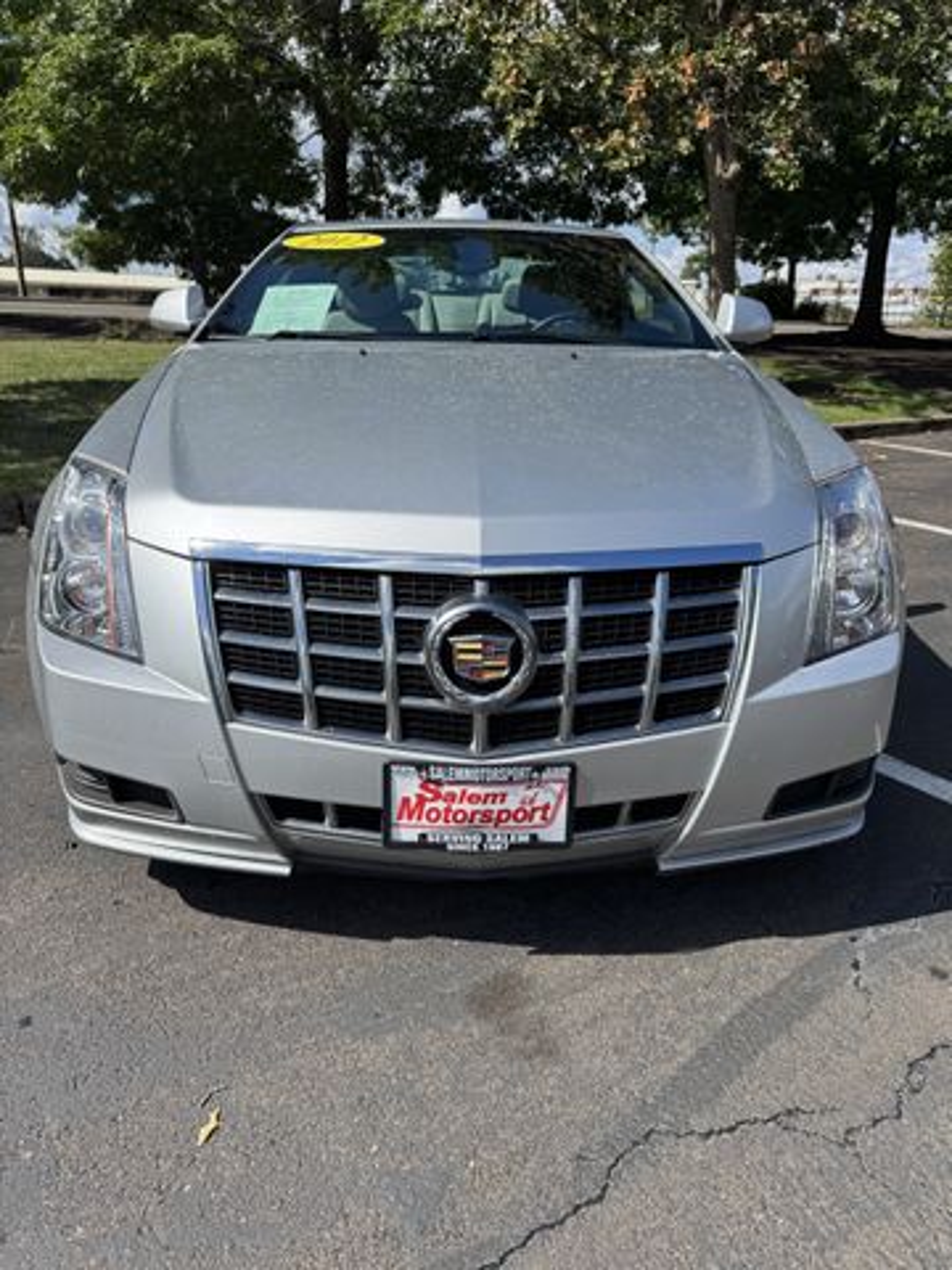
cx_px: 476
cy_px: 635
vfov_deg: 71.6
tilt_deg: -20.4
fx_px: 880
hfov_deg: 56.8
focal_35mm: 24
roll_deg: -0.5
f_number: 1.78
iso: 80
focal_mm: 6.76
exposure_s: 1/3802
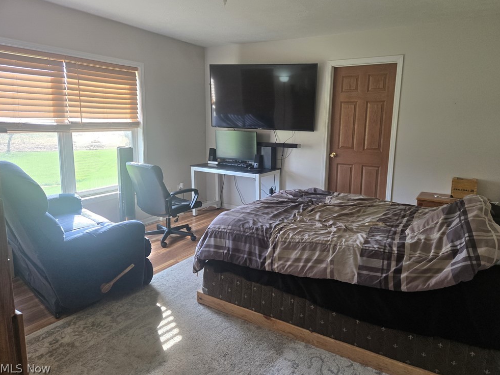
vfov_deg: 56.8
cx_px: 258
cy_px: 181
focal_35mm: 24
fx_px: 347
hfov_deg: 71.6
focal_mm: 5.4
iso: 125
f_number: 1.8
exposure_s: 1/180
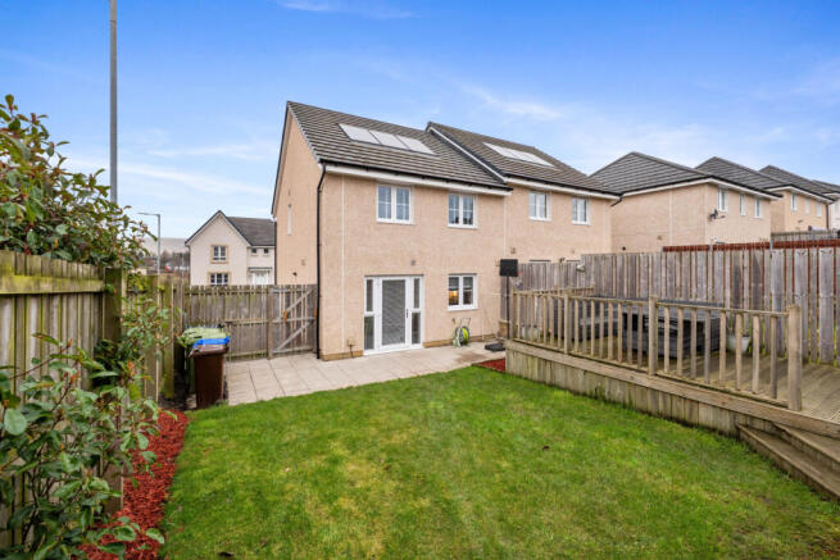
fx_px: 327
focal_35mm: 14
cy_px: 280
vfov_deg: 81.2
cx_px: 420
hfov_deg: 104.2
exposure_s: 1/200
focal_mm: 14
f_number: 7.1
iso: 640
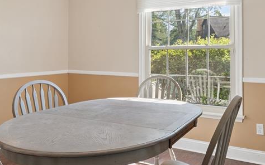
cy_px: 46
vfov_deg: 37.6
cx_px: 150
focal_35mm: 33
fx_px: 238
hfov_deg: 57.9
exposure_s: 1/80
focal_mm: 10
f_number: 8
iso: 400
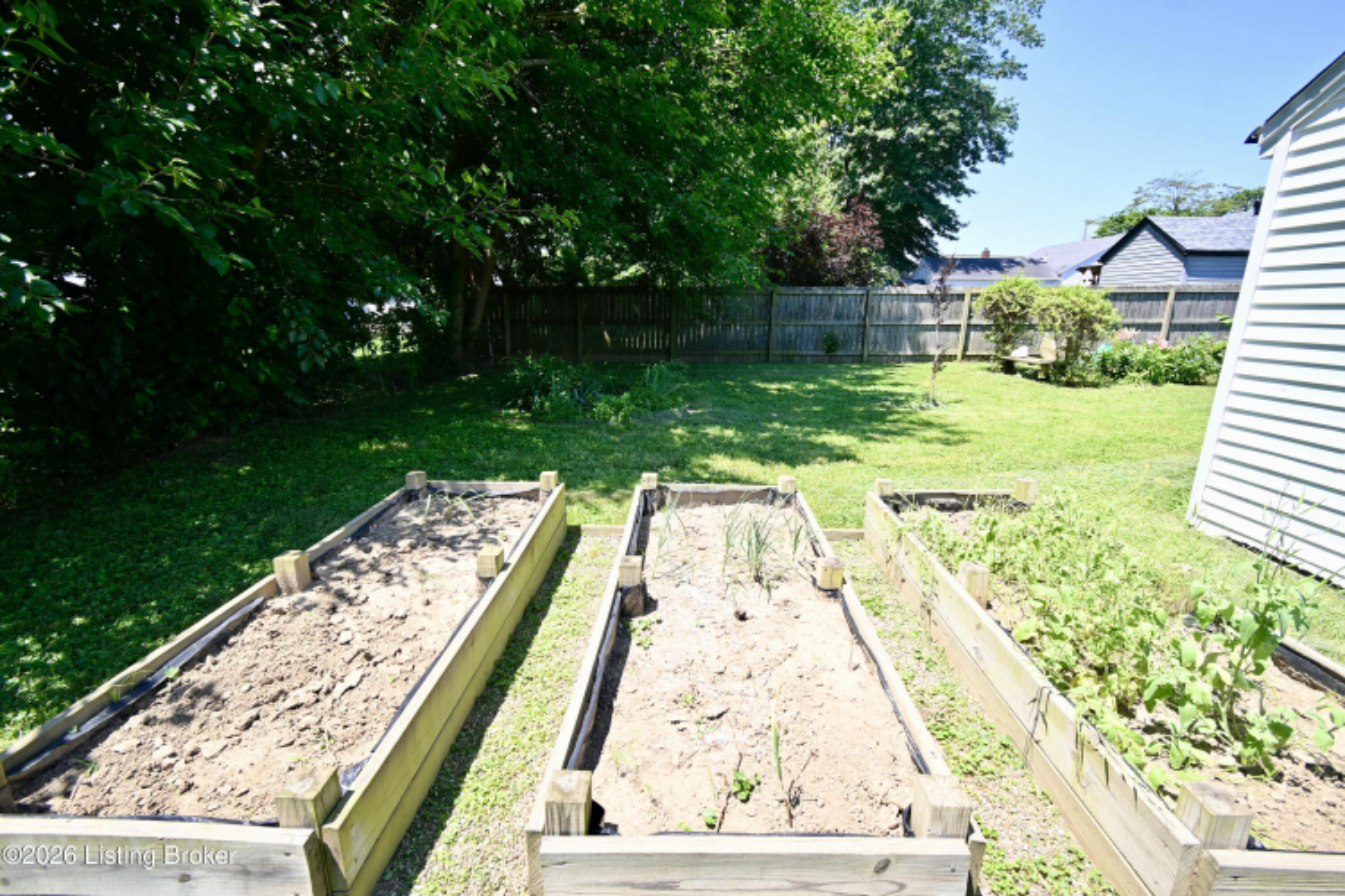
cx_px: 672
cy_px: 448
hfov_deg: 100.4
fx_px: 560
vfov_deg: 77.3
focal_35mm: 15
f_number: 5.6
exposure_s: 1/180
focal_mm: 10
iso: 100
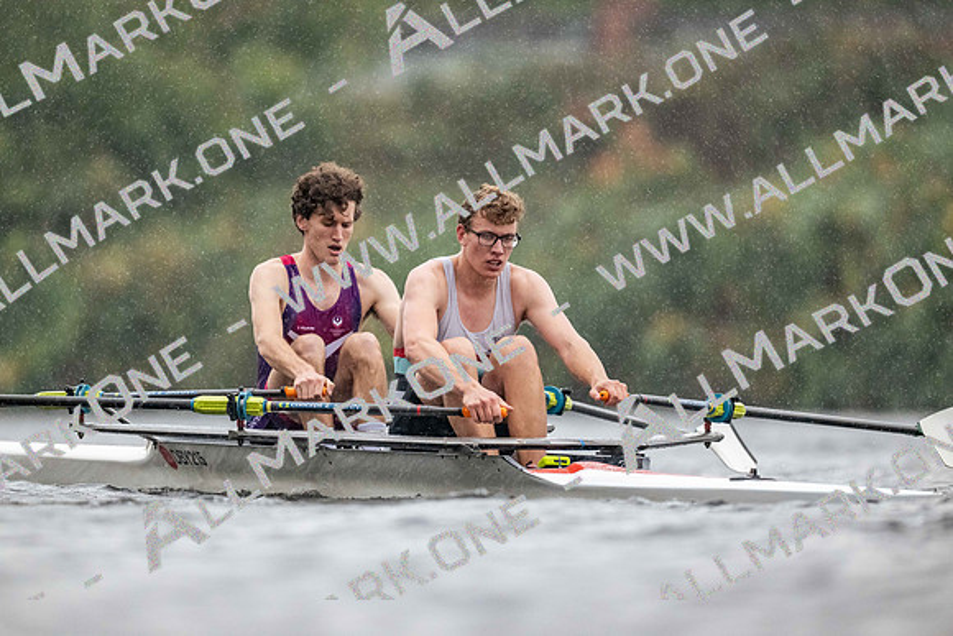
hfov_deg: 3.4
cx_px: 476
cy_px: 318
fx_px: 15886
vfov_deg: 2.3
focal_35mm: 600
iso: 5000
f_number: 4
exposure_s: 1/2500
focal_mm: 600
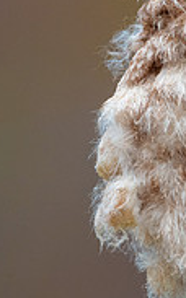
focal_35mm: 2288
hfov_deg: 0.6
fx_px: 18601
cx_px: 155
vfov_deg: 0.9
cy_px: 95
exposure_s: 1/1250
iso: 1400
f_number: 6.3
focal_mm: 600
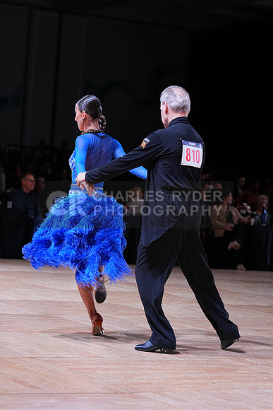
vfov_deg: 20.4
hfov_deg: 13.7
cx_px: 136
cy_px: 205
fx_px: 1137
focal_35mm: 100
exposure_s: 1/400
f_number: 4
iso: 1250
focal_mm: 100
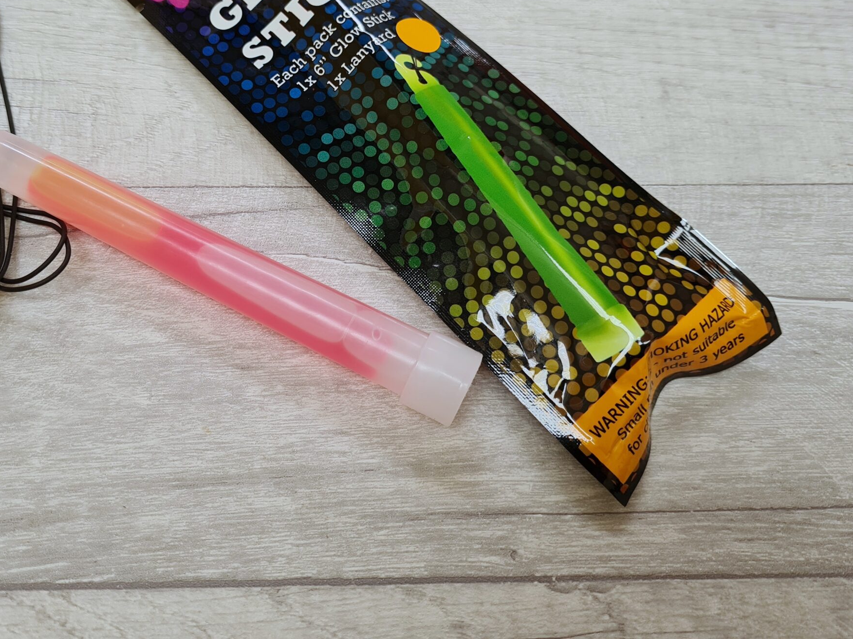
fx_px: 936
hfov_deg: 48.6
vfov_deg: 37.5
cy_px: 242
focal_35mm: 38
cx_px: 334
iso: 80
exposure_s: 1/100
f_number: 1.8
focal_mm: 5.4
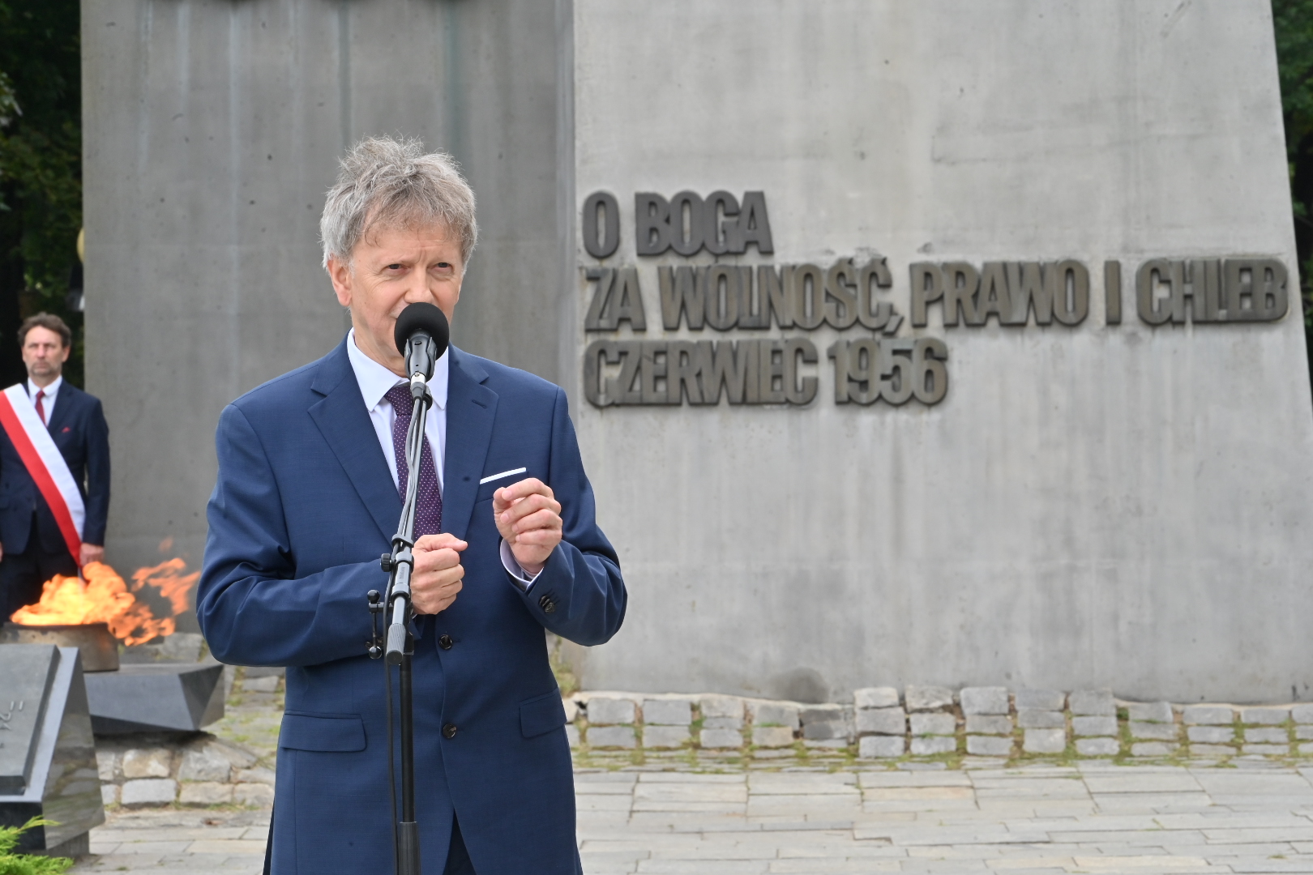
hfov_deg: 11.4
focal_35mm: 180
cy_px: 438
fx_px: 6564
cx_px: 656
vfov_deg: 7.6
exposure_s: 1/60
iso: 720
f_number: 22
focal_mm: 180
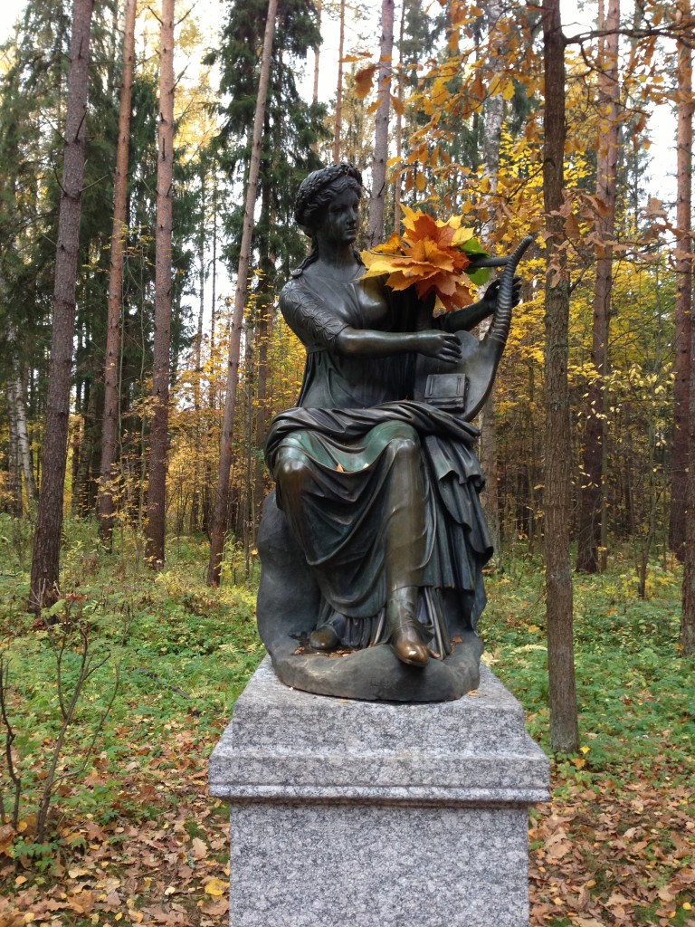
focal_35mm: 33
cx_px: 348
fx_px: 883
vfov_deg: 55.4
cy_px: 464
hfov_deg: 42.9
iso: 100
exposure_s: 1/120
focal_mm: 4.13
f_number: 2.4
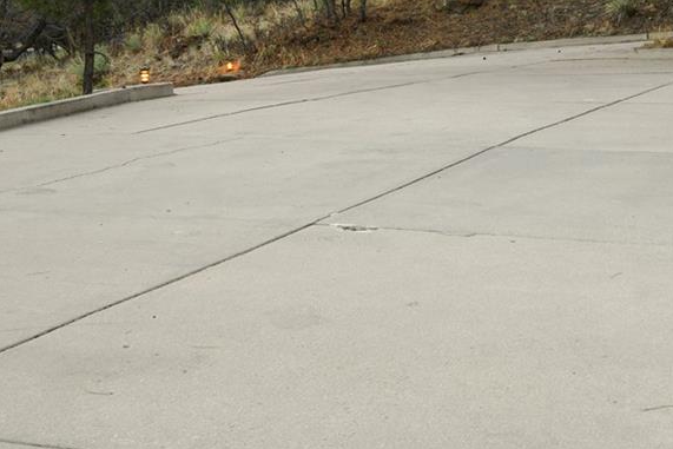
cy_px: -146
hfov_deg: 28.6
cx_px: 470
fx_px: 1309
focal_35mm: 70
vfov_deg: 18.1
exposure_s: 1/5
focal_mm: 25
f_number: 9
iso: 100
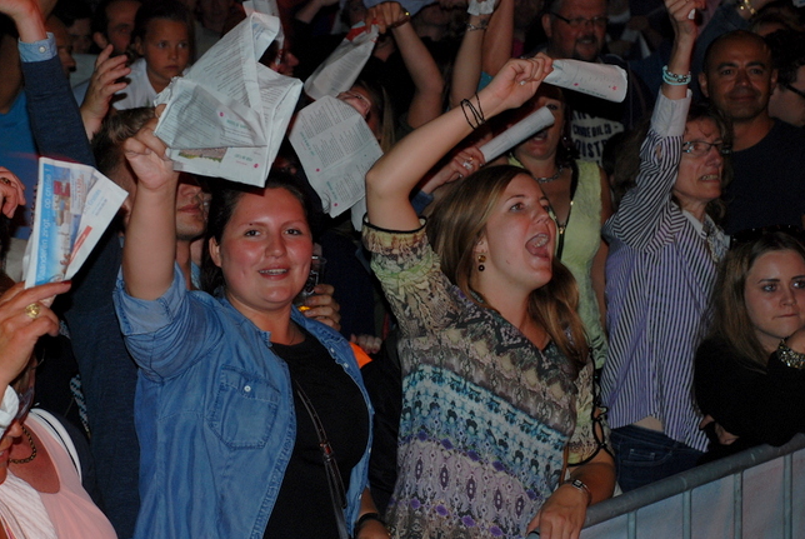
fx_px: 2328
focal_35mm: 104
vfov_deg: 13.2
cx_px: 376
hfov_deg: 19.6
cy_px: 251
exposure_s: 1/60
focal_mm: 62
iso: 320
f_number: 5.3
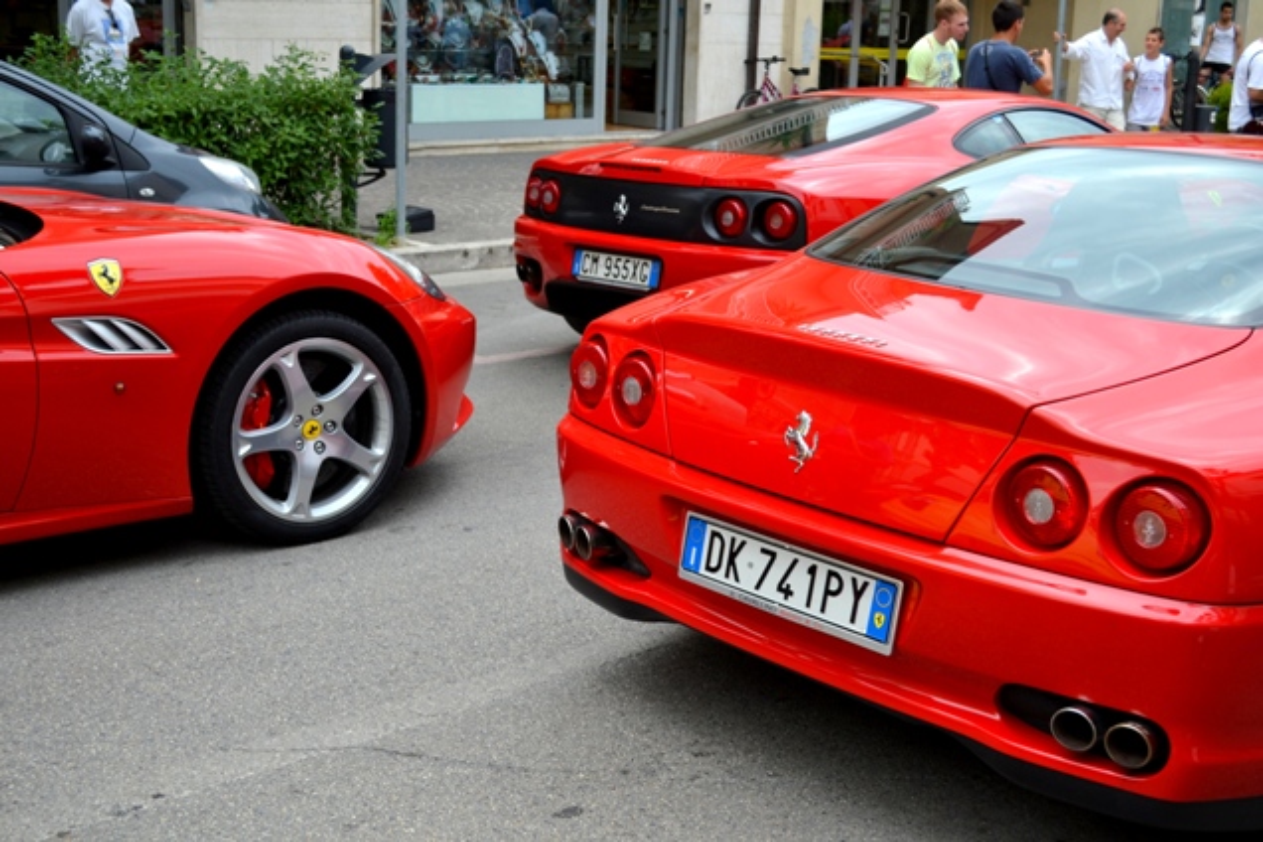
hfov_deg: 41.1
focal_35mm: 48
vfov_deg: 28.1
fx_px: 1684
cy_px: 421
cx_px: 632
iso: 100
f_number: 5.6
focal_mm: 32
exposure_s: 1/125
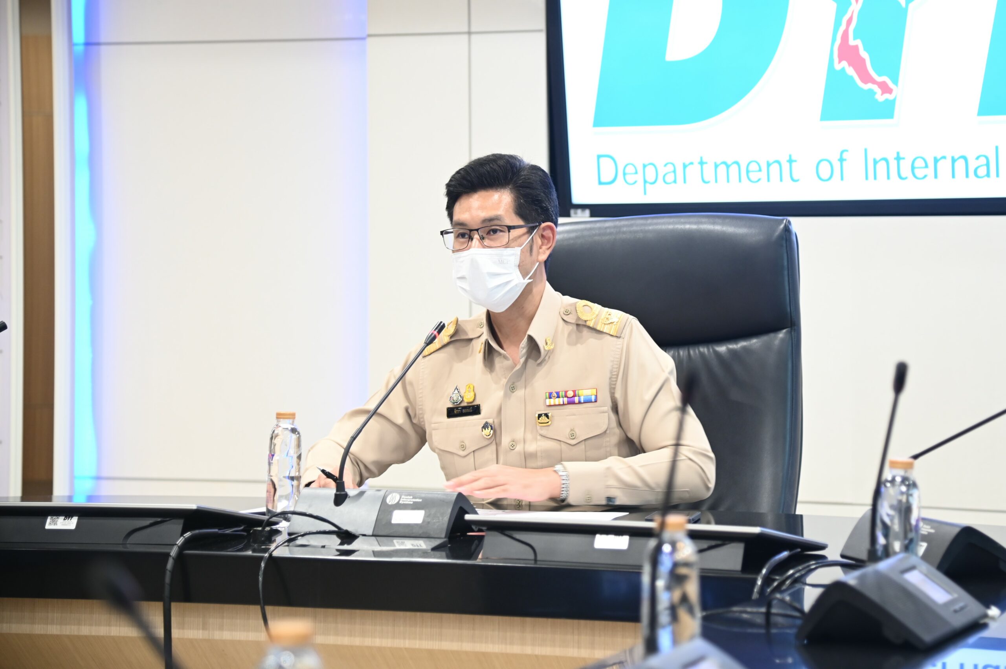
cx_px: 503
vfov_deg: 17.5
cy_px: 334
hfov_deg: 26.0
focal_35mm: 78
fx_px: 2178
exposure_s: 1/50
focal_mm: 78
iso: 1250
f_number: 4
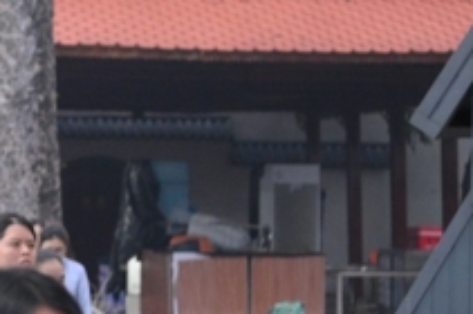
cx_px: -362
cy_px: 7
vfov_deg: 5.4
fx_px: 3345
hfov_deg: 7.8
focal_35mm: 255
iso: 3200
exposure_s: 1/100
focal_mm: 55
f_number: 4
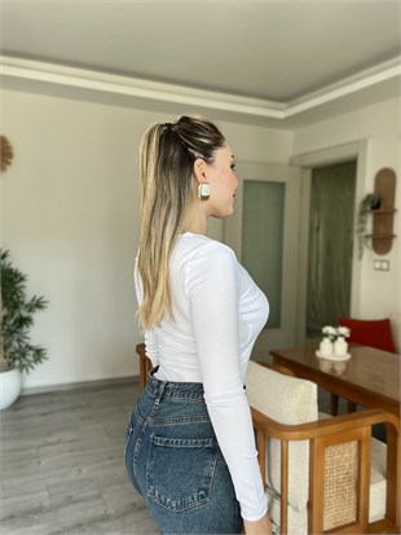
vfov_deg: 59.9
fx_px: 463
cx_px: 200
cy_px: 268
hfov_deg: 46.8
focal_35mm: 30
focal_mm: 2.71
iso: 100
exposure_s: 1/111
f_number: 2.2
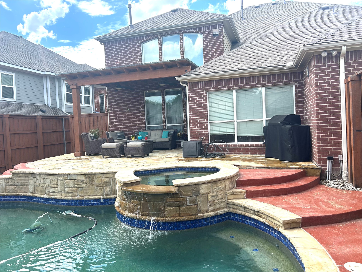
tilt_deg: -2.6
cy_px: 136
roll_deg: +3.1
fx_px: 272
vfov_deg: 53.1
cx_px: 181
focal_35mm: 26
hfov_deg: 67.3
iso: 50
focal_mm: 5.7
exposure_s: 1/1252
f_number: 1.5
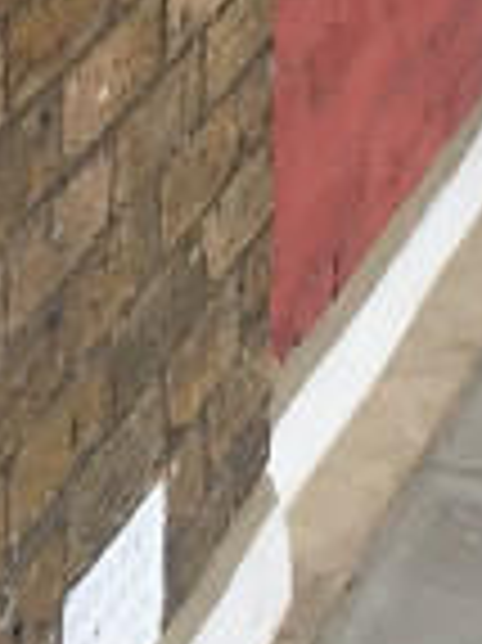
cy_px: -590
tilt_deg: -9.1
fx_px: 3867
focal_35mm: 208
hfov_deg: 7.1
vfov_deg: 9.0
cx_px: -153
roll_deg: +0.7
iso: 32
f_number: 2.2
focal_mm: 4.15
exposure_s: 1/103
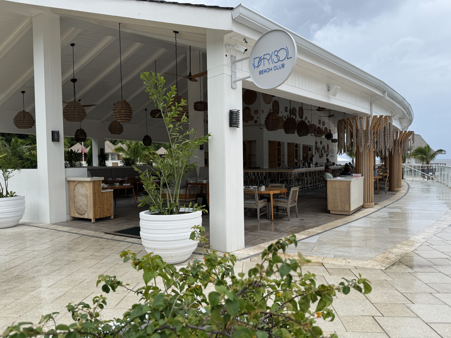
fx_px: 313
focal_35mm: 24
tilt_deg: -1.8
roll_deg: +1.6
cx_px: 226
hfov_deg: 71.6
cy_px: 169
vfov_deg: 56.8
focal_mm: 6.76
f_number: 1.78
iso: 80
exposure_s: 1/3413
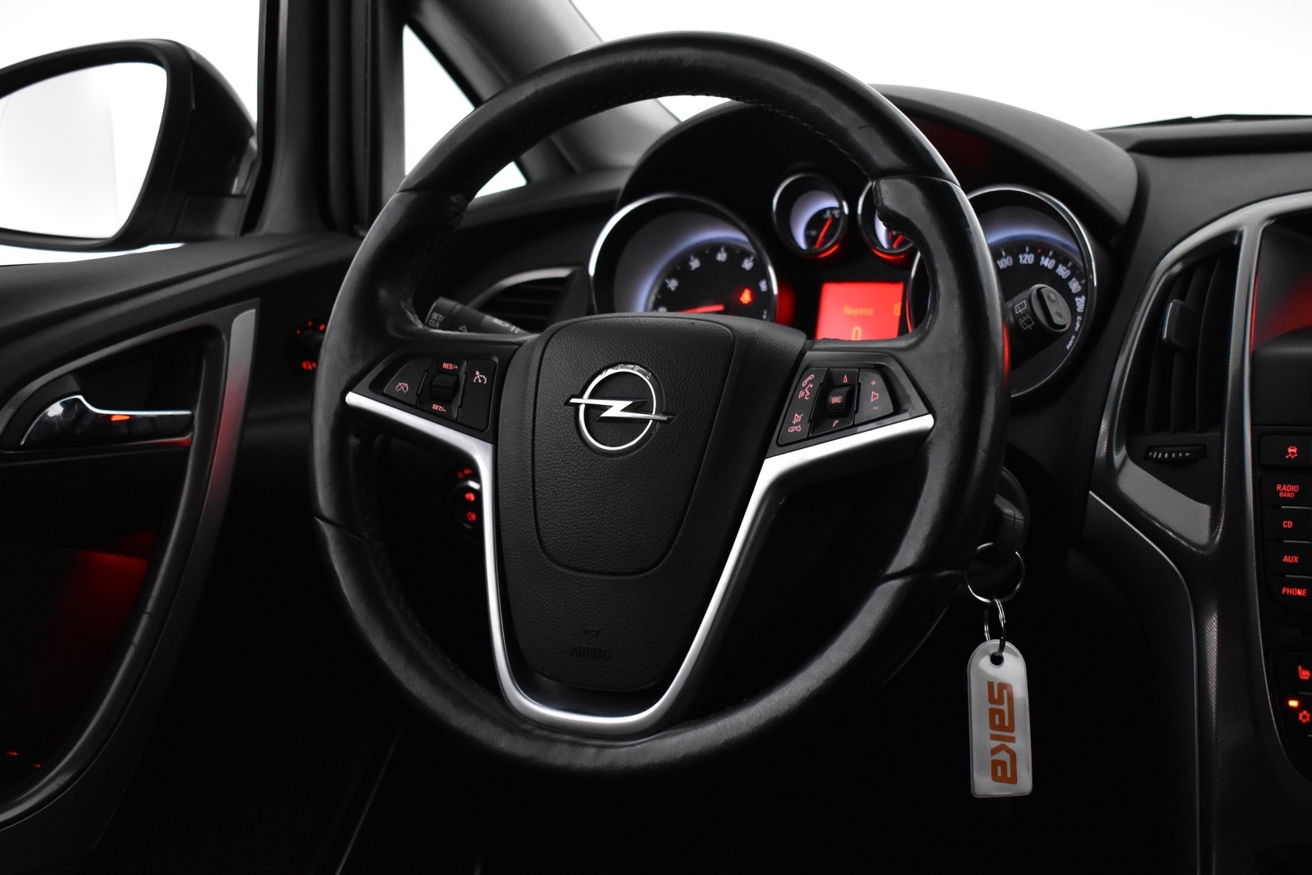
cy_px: 438
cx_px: 656
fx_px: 1640
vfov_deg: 29.9
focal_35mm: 45
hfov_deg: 43.6
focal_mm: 30
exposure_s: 1/80
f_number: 4.2
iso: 3200
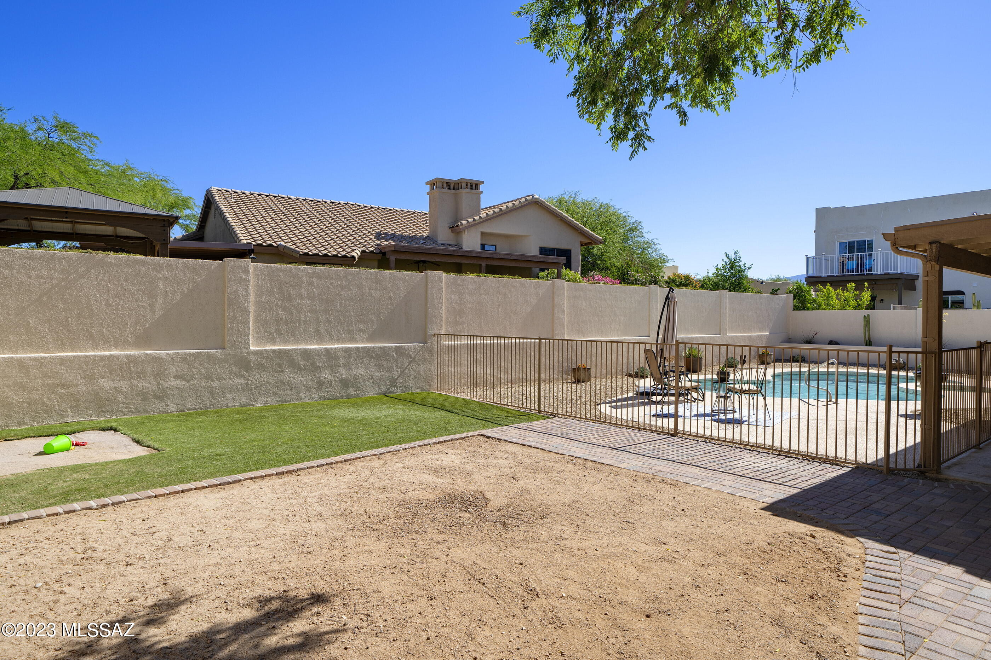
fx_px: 578
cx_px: 496
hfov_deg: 81.2
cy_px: 330
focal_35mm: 21
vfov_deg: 59.5
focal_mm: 21
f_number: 9
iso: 100
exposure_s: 1/160
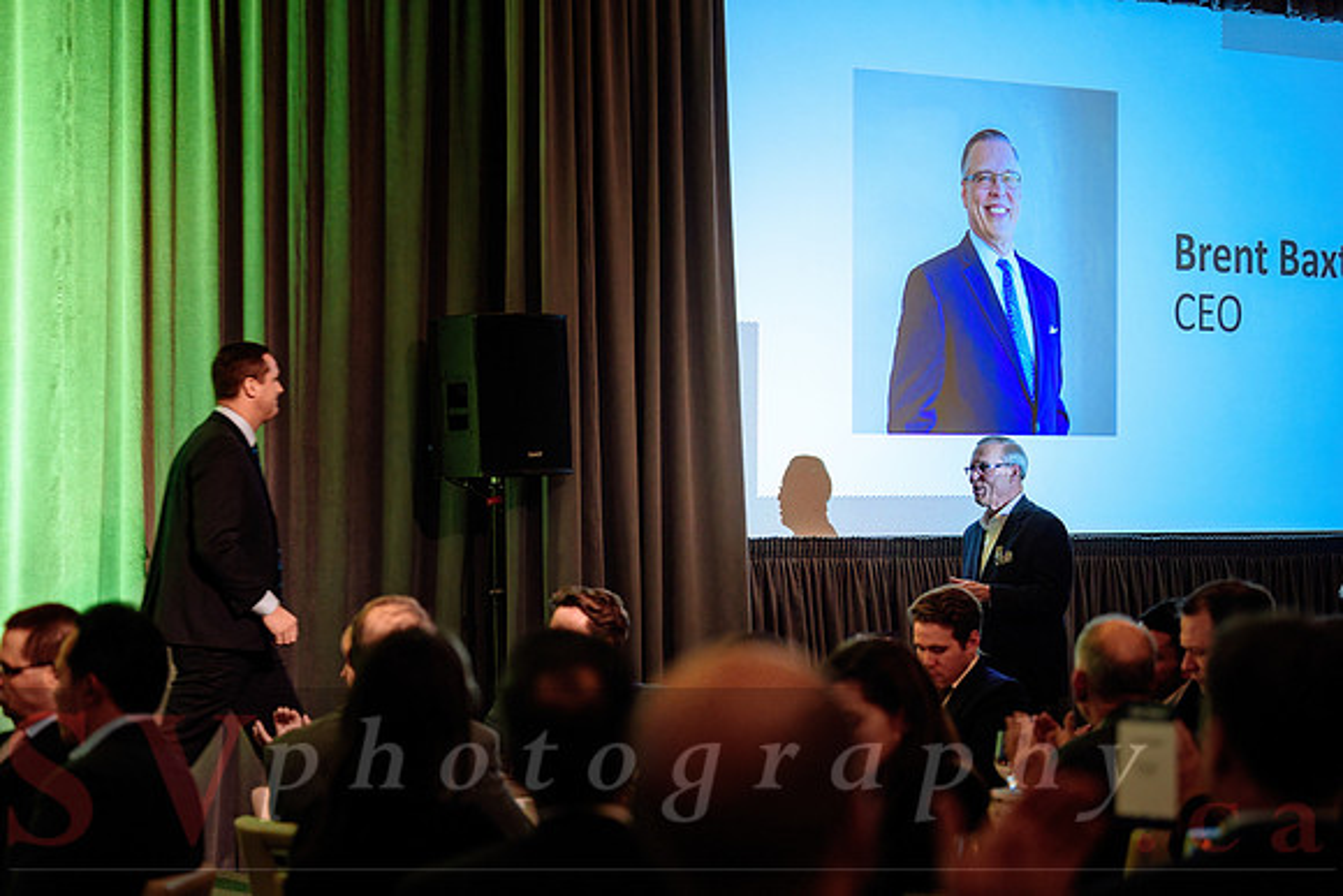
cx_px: 672
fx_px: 3209
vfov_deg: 15.9
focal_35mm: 86
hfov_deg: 23.6
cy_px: 448
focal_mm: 86
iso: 1250
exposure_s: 1/160
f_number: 2.8
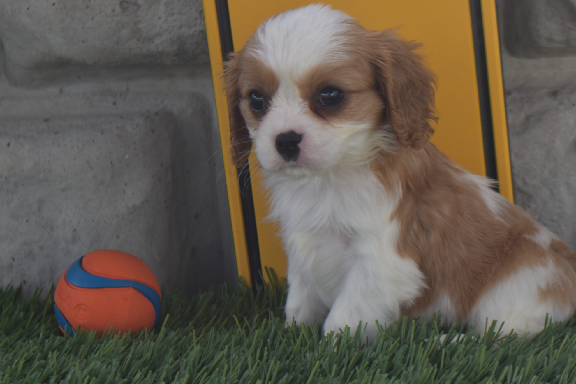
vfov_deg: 13.6
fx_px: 1616
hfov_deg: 20.2
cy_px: 197
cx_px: 367
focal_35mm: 101
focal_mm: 52
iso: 200
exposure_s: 1/250
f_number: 5.6
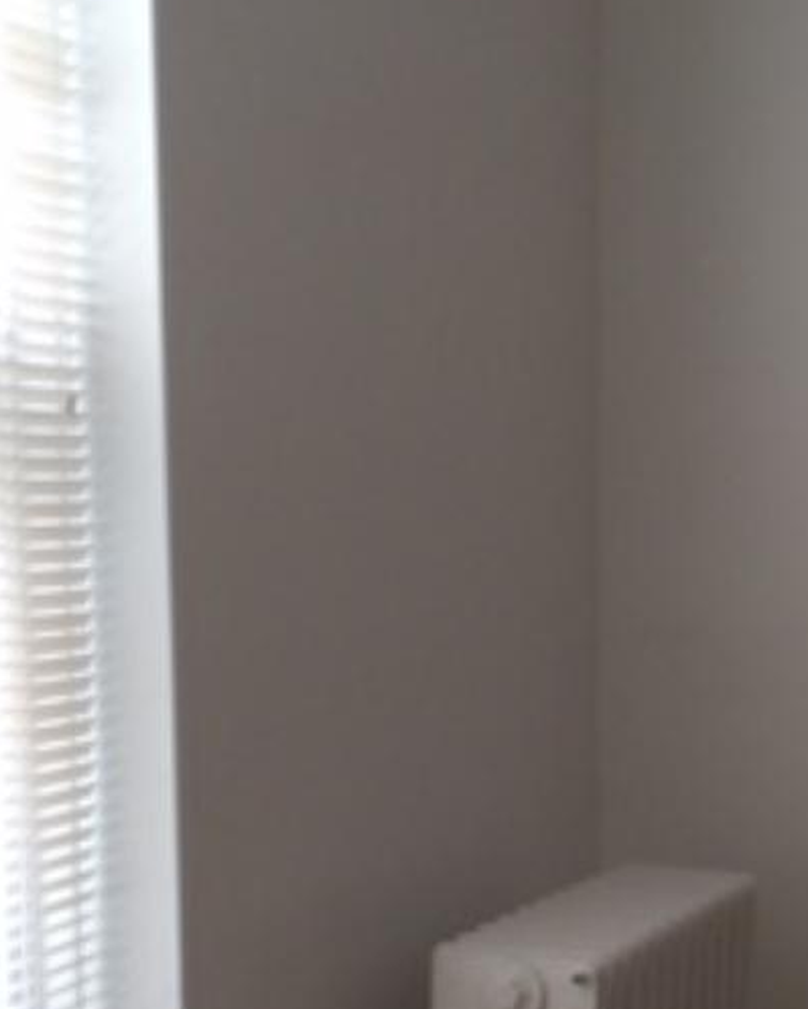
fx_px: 2450
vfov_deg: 22.8
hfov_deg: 18.1
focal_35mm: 82
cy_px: 869
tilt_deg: -11.2
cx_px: 871
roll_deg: -1.3
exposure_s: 1/60
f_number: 2.2
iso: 40
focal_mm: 4.15
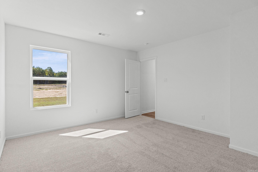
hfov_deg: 90.0
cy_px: 86
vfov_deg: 67.4
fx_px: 129
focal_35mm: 18
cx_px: 129
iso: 250
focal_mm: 12
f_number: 9
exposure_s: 1/60
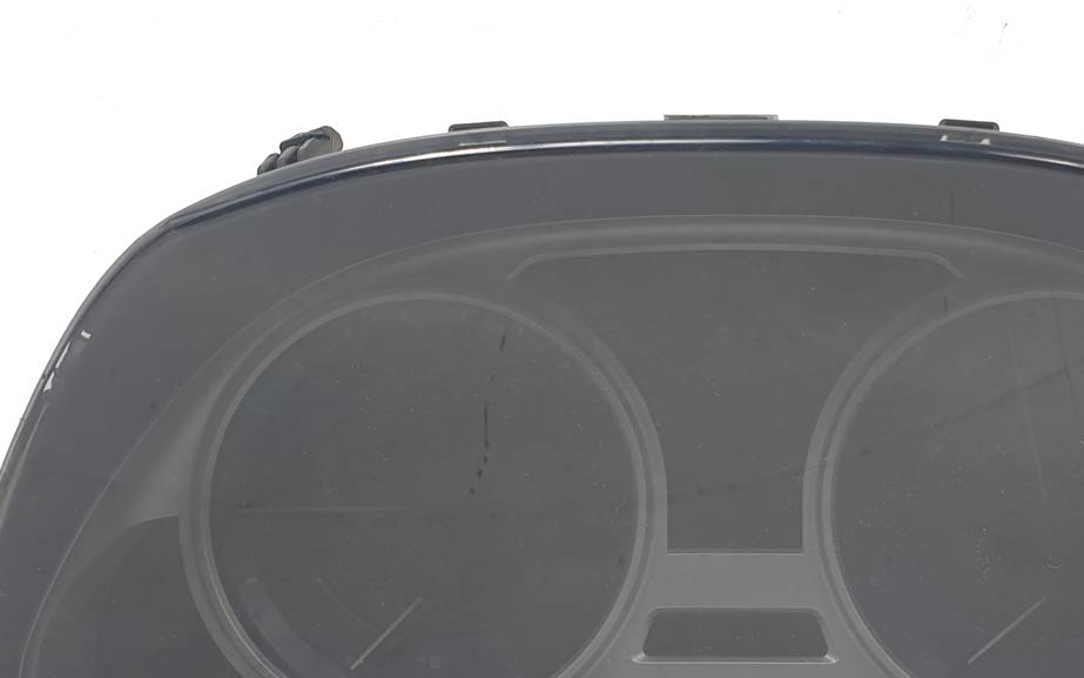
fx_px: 1270
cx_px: 752
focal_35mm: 43
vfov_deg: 29.8
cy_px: 372
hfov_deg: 45.3
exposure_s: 1/117
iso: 50
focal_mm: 4.3
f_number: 2.4
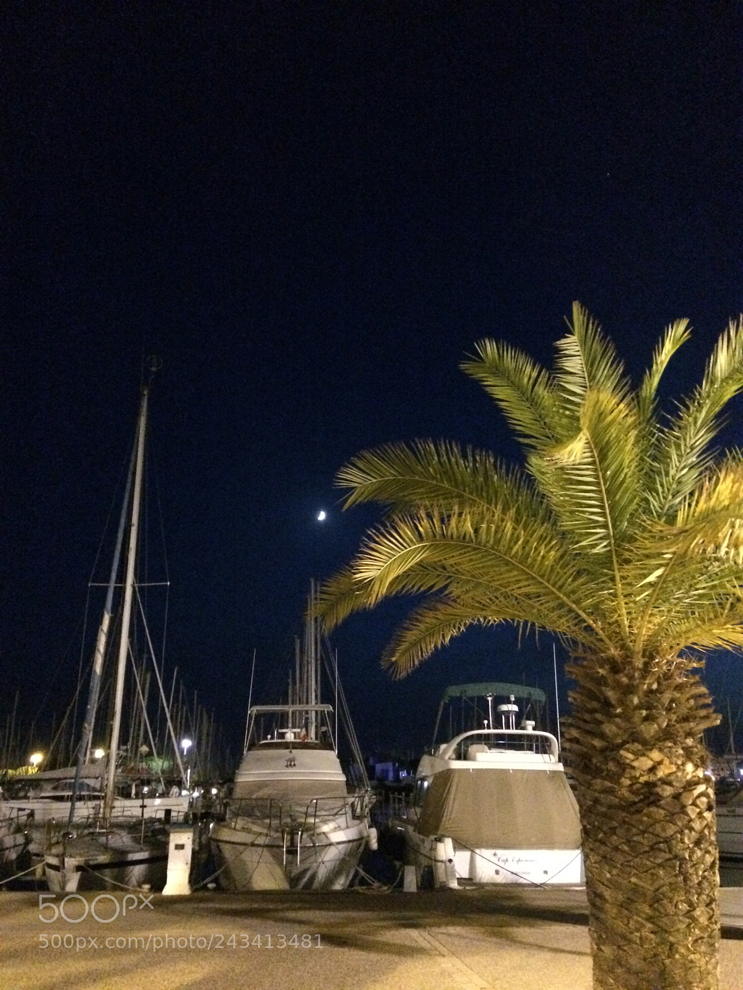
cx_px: 372
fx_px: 830
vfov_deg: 61.7
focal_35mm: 29
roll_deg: +0.5
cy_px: 495
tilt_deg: +18.5
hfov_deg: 48.2
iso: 2000
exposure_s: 1/17
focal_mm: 4.15
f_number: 2.2
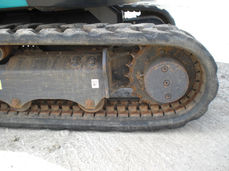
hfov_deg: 49.0
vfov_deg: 37.7
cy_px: 86
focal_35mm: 38
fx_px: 251
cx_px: 114
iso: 64
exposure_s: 1/160
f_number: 3.1
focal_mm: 6.3
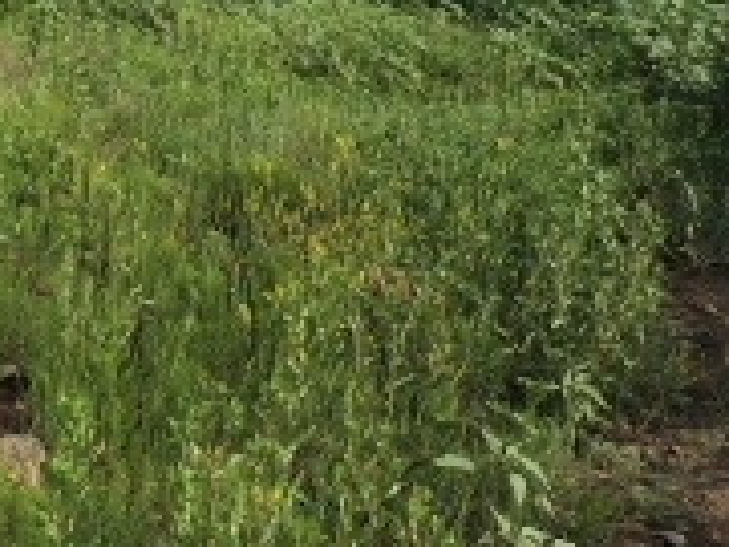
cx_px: 146
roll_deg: +5.0
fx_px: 2169
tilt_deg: -1.4
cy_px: -146
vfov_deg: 13.9
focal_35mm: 103
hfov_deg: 18.9
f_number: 2.2
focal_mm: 4.15
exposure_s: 1/1786
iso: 32
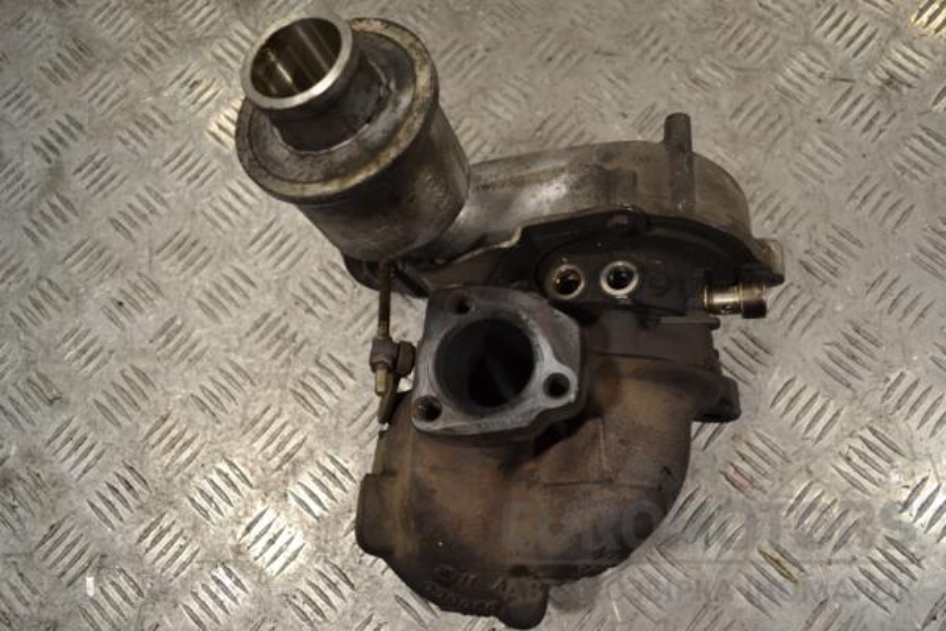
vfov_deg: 47.9
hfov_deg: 67.4
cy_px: 316
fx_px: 709
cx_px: 473
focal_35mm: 27
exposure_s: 1/60
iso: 100
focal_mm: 18
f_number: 4
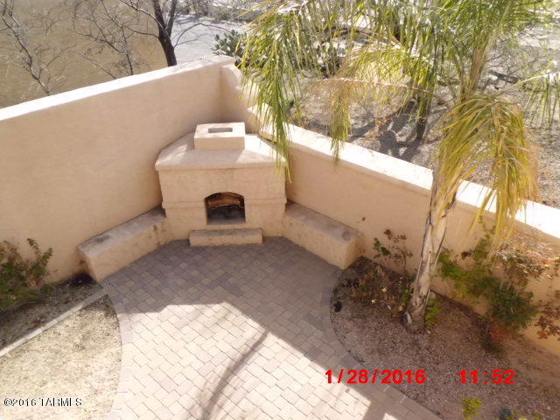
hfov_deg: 67.3
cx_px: 280
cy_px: 210
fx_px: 421
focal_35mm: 26
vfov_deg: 53.1
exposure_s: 1/125
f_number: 7.9
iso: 200
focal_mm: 4.7
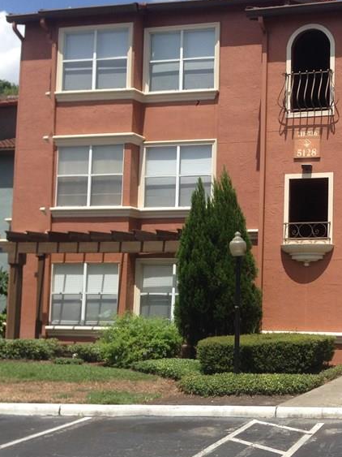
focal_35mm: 60
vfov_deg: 32.2
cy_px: 229
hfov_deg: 23.1
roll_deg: -1.7
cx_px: 363
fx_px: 791
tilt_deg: +6.1
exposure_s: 1/1506
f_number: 2.4
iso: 50
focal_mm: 4.12
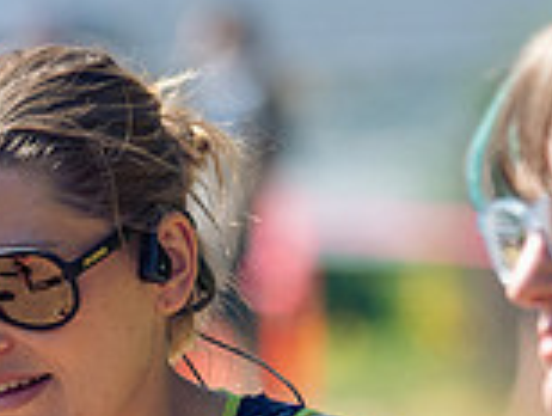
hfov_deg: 1.8
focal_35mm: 1128
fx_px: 18016
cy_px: 619
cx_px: 11
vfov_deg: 1.3
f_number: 2.8
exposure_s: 1/1600
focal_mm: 150
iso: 320
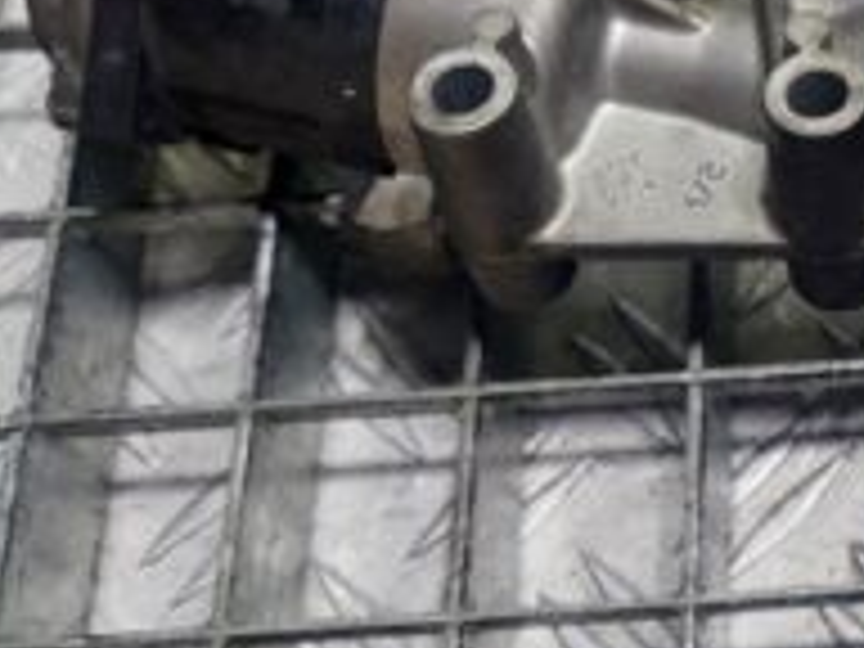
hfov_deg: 22.4
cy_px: 76
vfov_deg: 18.6
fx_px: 1947
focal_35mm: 78
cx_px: 1130
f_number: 1.8
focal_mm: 5.23
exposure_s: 1/50
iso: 125
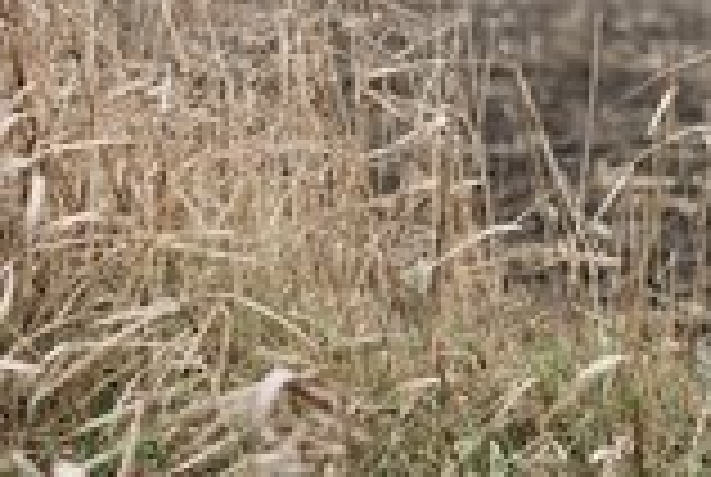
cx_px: 356
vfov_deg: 10.6
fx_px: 2553
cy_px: 2
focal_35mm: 129
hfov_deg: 15.9
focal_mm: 51
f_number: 4
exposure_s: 1/400
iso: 800
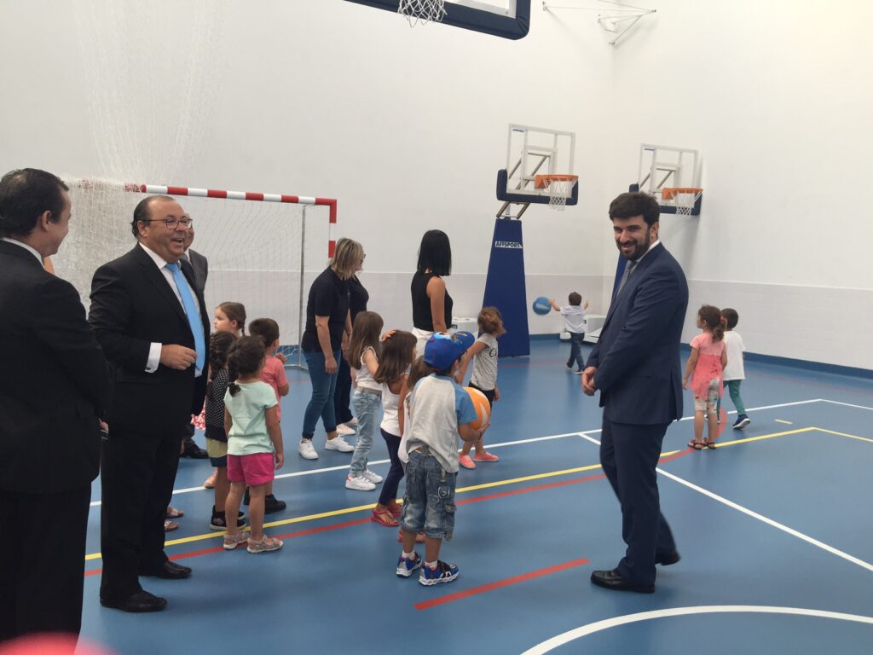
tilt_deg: -4.8
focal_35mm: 29
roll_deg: -1.8
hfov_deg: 61.7
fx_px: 731
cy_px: 328
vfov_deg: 48.2
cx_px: 436
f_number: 2.2
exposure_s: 1/100
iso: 50
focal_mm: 4.15
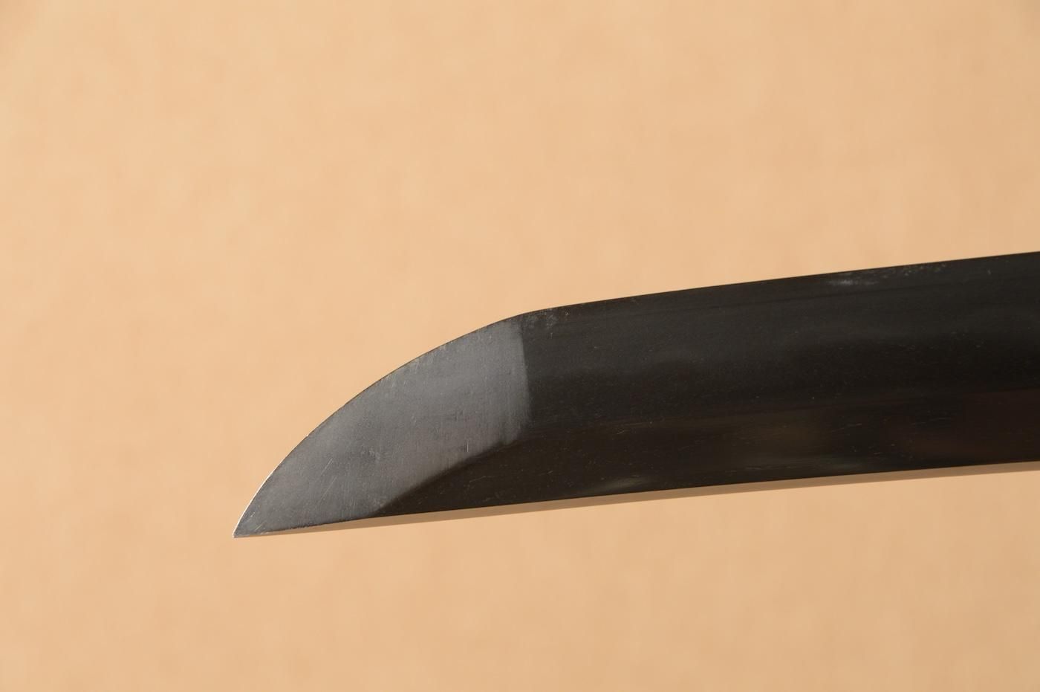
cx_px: 520
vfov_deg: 8.2
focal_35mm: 168
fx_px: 4849
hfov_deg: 12.2
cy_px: 346
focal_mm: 112
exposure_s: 1/1.6
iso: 400
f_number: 11
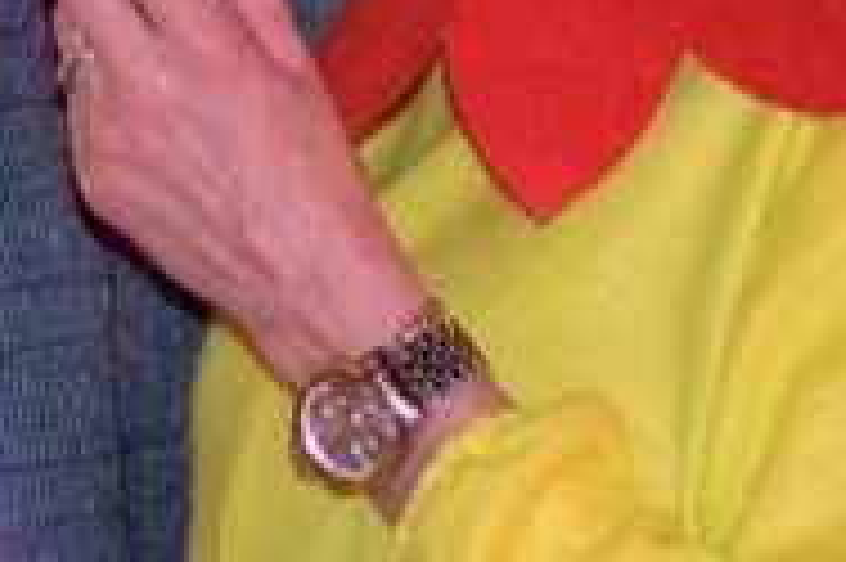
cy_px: -146
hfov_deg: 8.3
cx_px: -374
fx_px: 5705
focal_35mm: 243
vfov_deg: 5.6
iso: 3200
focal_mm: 38
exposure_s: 1/60
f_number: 4.8
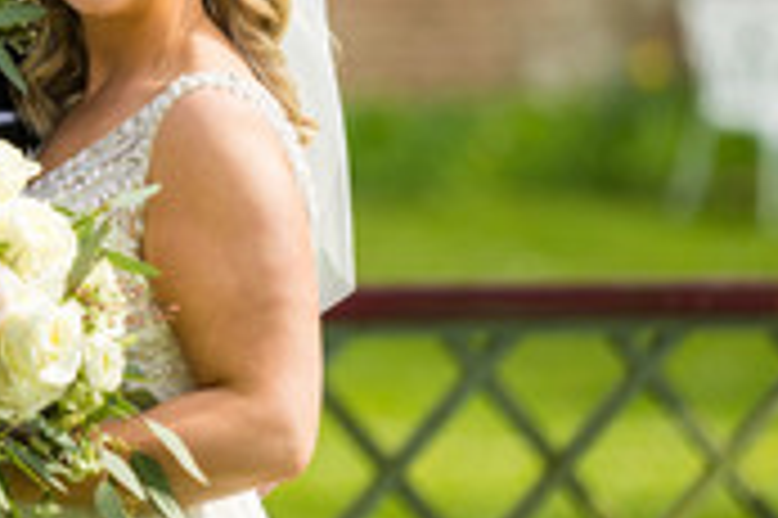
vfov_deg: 3.5
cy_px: 92
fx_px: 8485
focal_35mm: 393
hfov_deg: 5.2
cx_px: -72
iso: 100
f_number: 2.8
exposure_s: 1/1000
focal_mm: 170
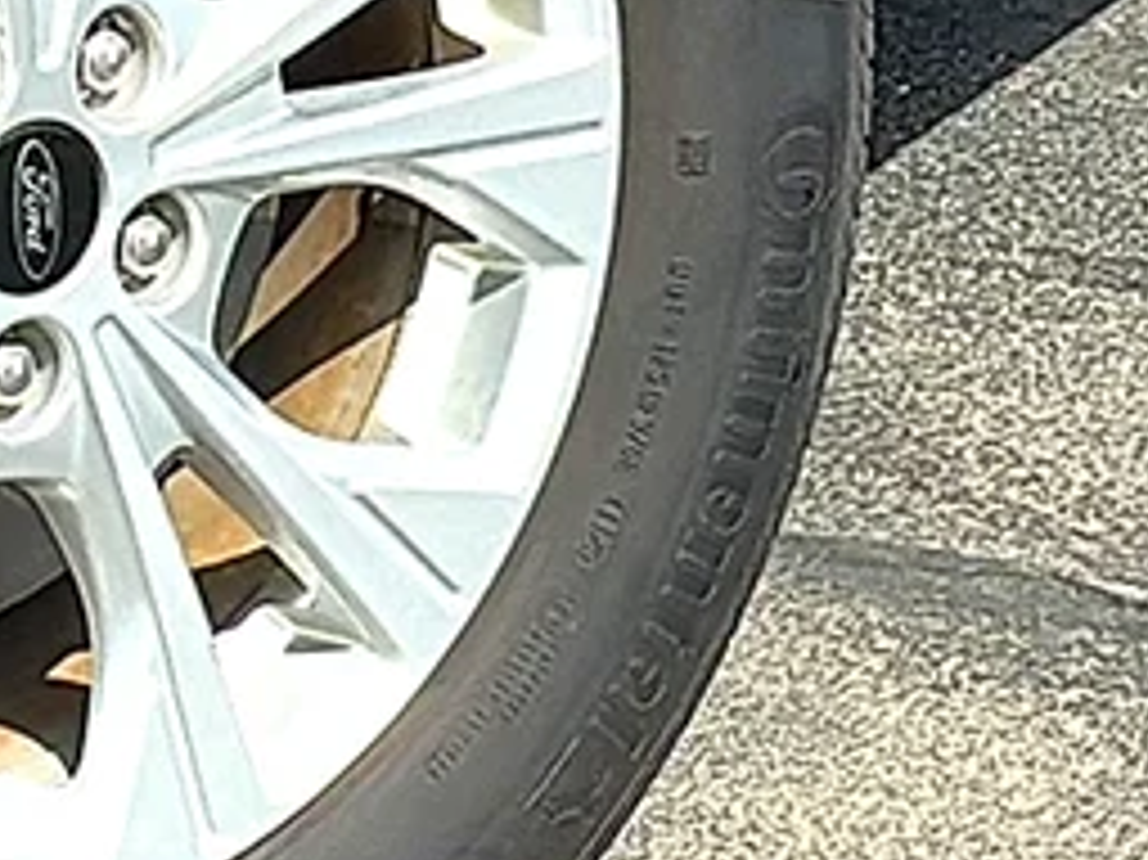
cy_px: 128
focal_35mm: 275
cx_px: 725
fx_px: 9116
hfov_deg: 7.2
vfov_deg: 5.4
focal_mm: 6.86
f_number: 1.78
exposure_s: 1/2611
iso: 64
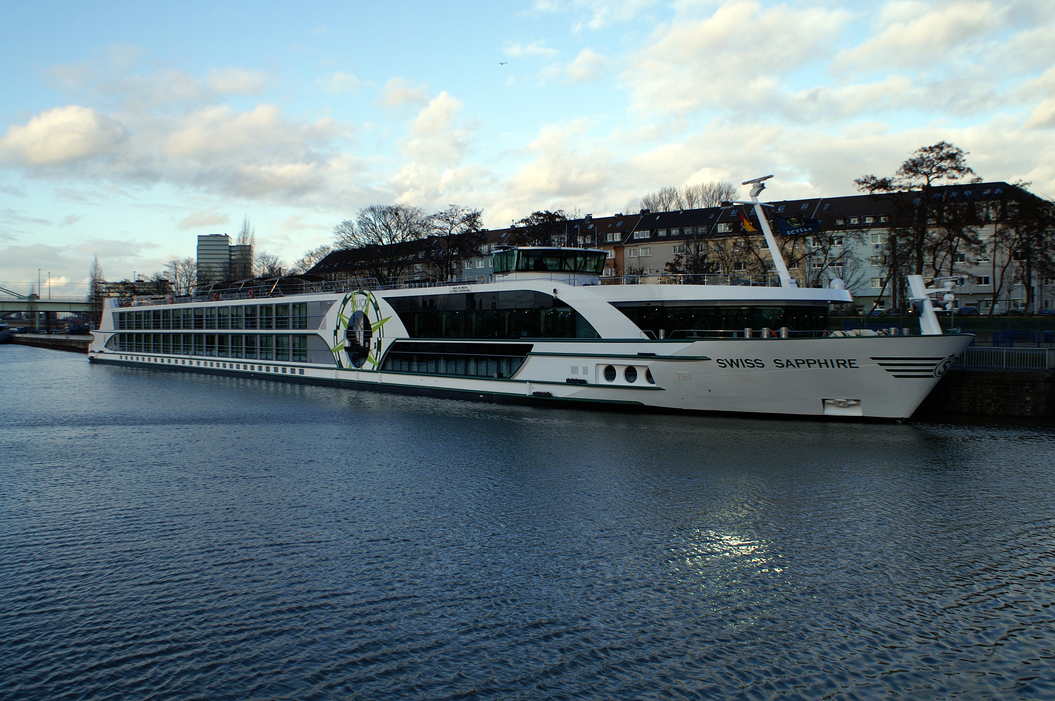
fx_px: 966
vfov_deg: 39.9
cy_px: 350
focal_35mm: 33
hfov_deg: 57.3
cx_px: 528
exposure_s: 1/200
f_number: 8
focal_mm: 22
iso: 100
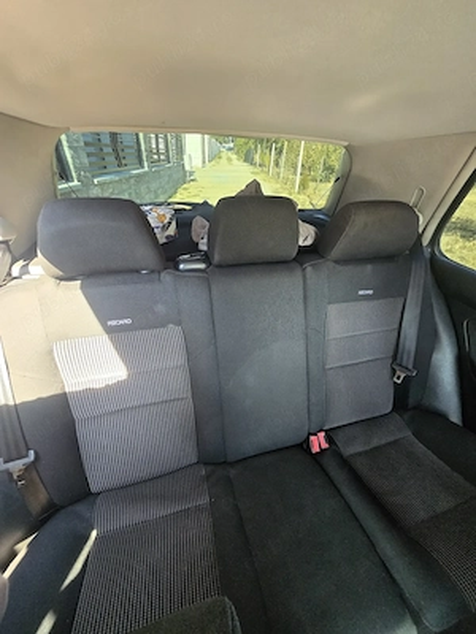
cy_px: 317
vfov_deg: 106.2
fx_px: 238
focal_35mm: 13
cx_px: 238
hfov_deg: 89.9
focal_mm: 1.7
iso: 250
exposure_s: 1/100
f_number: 2.2
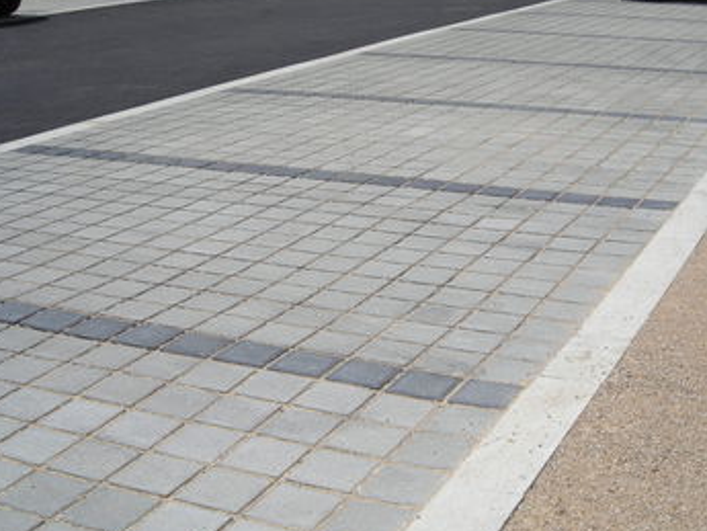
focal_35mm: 55
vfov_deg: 26.5
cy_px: 190
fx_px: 1124
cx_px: 434
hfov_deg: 34.8
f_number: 6.4
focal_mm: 6.3
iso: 50
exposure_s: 1/428
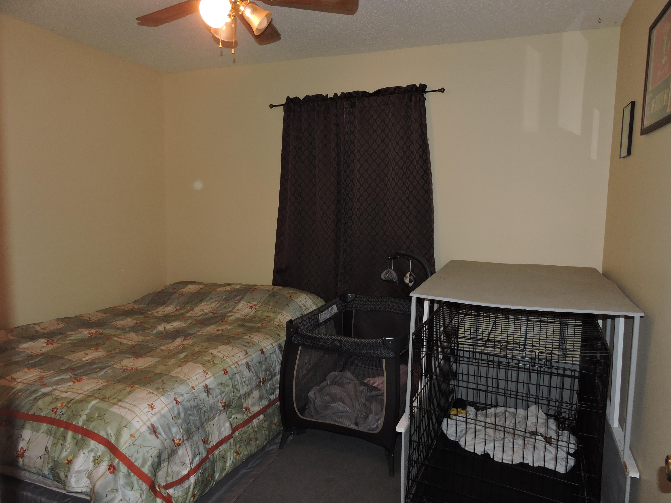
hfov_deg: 71.6
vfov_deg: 56.8
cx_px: 336
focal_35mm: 24
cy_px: 252
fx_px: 465
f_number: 3.3
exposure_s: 1/30
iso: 200
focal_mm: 4.3
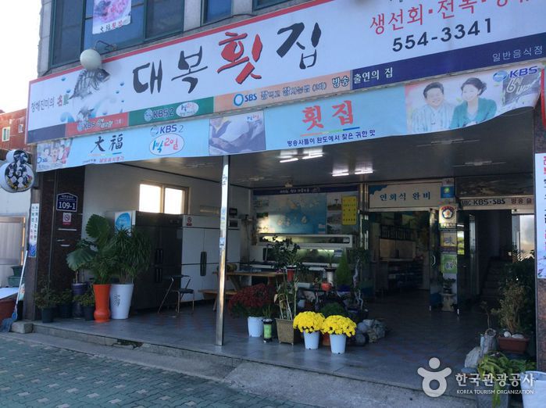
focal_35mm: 33
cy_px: 204
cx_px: 273
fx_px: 520
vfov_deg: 42.8
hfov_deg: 55.4
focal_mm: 3.3
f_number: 2.4
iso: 32
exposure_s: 1/252
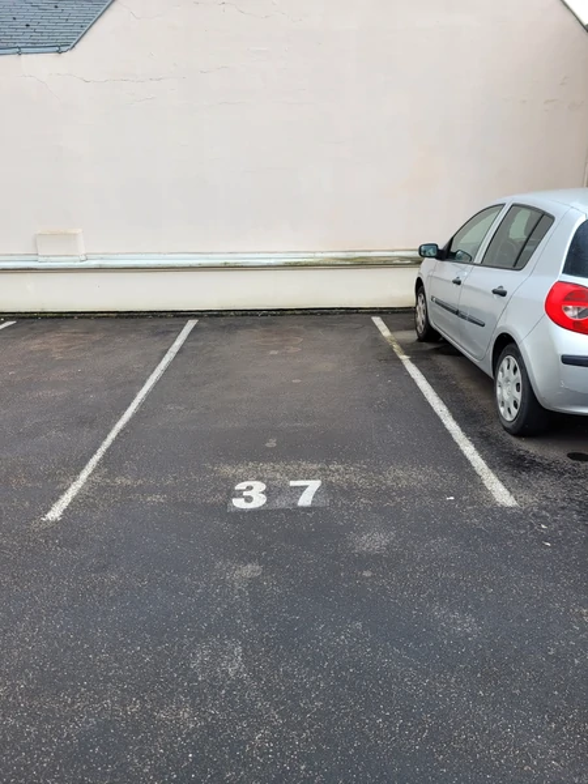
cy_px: 392
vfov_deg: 67.3
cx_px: 294
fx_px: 589
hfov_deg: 53.1
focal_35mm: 26
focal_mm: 5.4
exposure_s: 1/276
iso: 40
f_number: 1.8
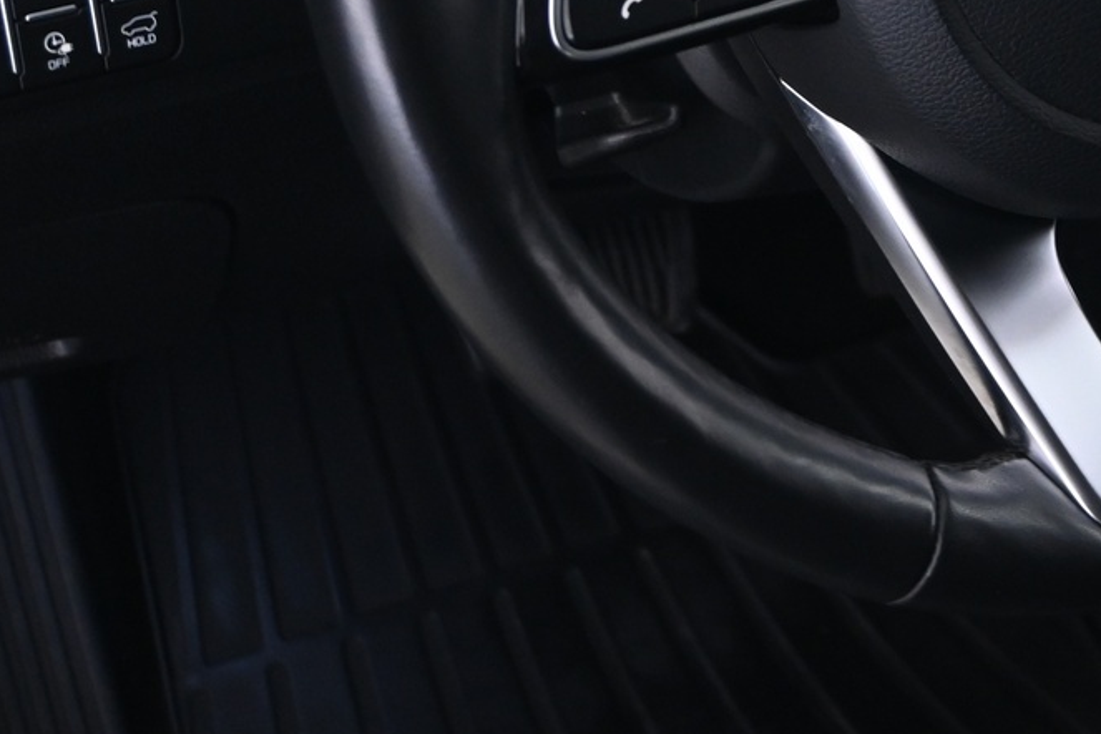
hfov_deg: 17.9
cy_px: -125
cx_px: 1204
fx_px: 3364
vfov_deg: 12.2
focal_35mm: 110
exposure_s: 1/8
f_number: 4.8
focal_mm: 30
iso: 1600
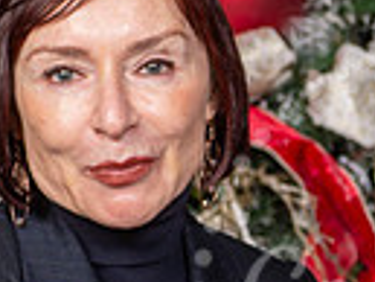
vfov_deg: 4.5
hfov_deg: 5.9
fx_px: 3589
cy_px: 366
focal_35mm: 331
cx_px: 523
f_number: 7.1
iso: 160
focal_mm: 62
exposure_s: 1/125
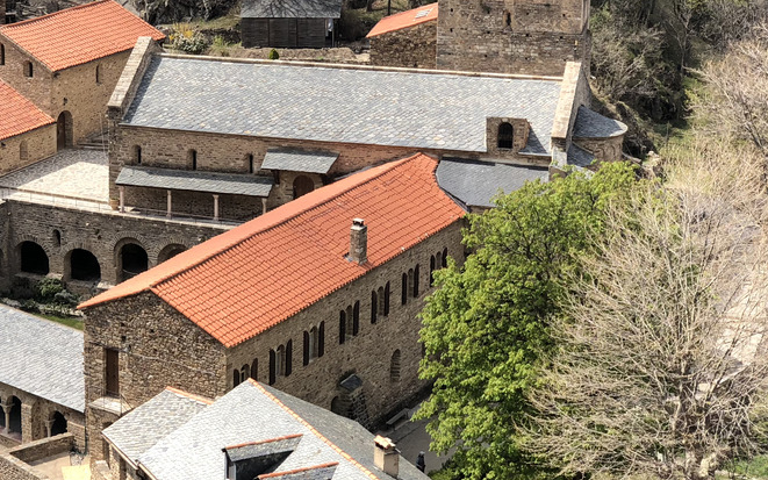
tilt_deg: -13.5
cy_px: 150
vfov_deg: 13.1
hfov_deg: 20.6
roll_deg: +1.1
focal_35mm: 100
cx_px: 158
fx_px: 2093
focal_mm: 6
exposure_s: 1/403
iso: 16
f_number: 2.4
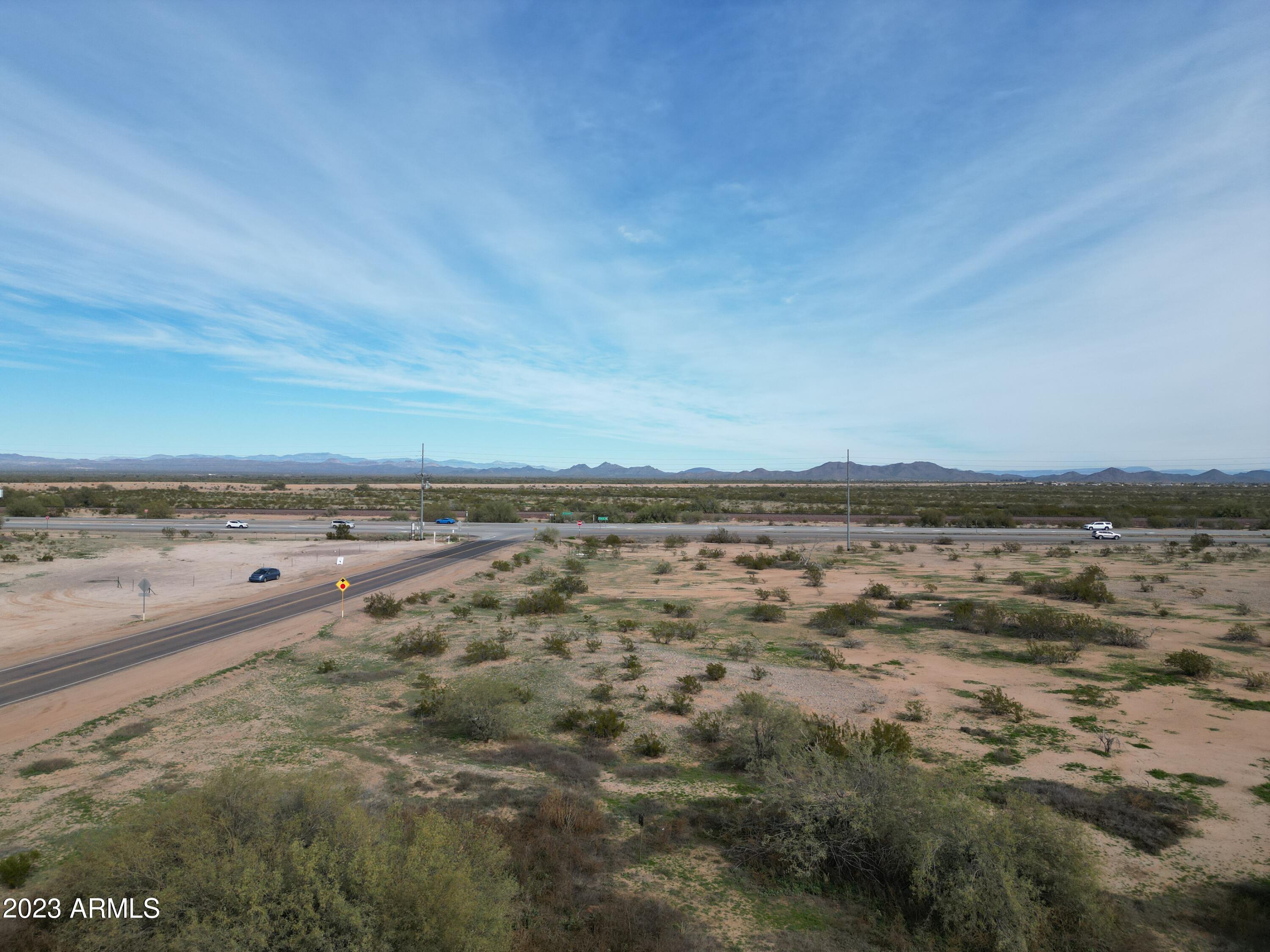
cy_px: 476
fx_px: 881
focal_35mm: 24
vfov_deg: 56.8
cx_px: 635
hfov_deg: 71.6
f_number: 1.7
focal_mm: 6.72
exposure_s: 1/3000
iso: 110
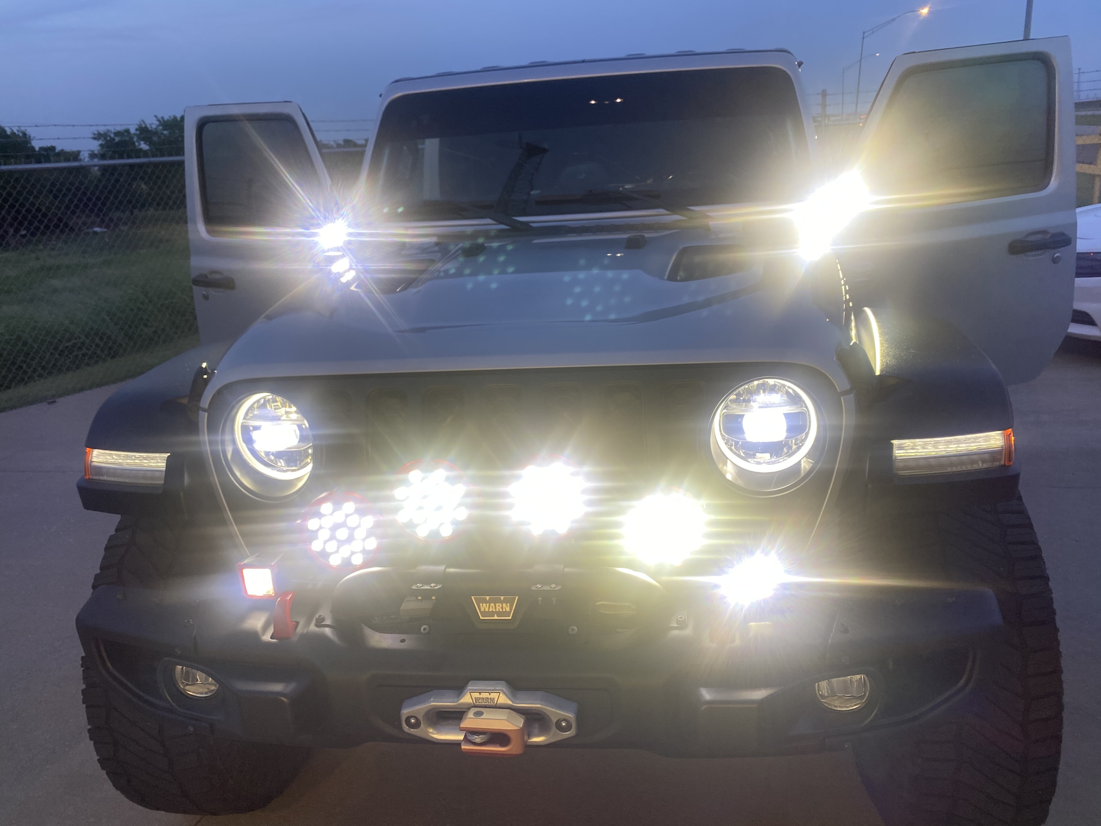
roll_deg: +2.8
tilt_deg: -16.6
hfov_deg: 63.4
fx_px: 891
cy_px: 394
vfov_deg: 49.7
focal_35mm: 28
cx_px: 569
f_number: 1.8
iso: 64
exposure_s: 1/100
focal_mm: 4.25
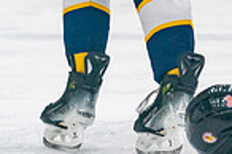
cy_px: -144
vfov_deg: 1.7
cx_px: 235
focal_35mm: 794
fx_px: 5111
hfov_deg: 2.6
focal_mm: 200
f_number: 2.8
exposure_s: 1/1250
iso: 3200
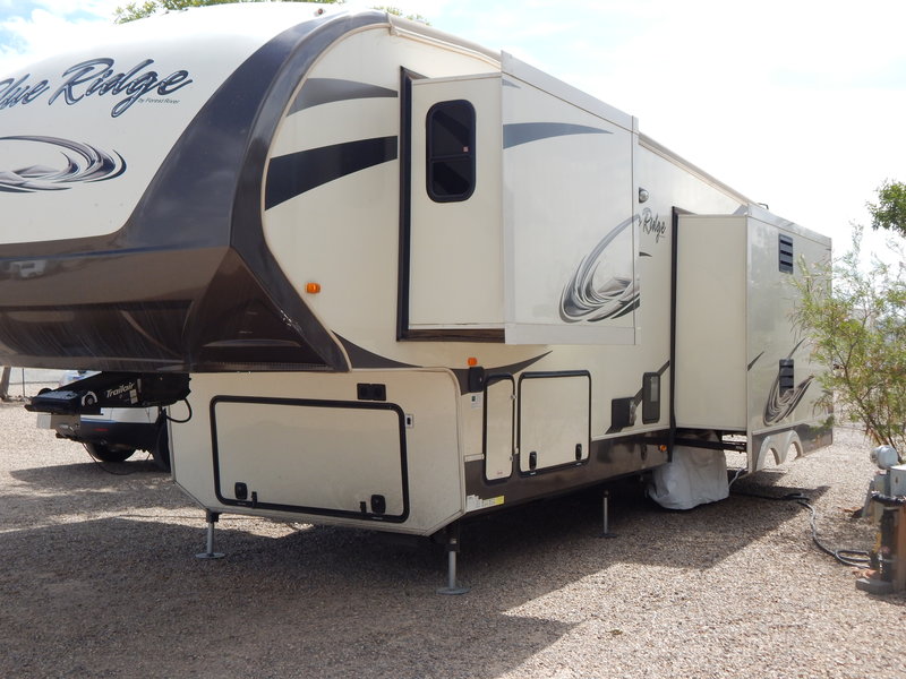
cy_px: 340
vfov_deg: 33.6
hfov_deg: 43.9
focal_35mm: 43
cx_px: 453
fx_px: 1125
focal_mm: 7.7
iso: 125
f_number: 3.6
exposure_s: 1/1000
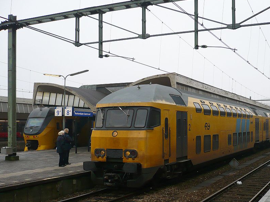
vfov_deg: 32.1
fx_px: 351
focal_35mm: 45
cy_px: 120
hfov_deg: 41.7
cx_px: 172
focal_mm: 5.8
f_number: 2.8
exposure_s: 1/200
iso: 100
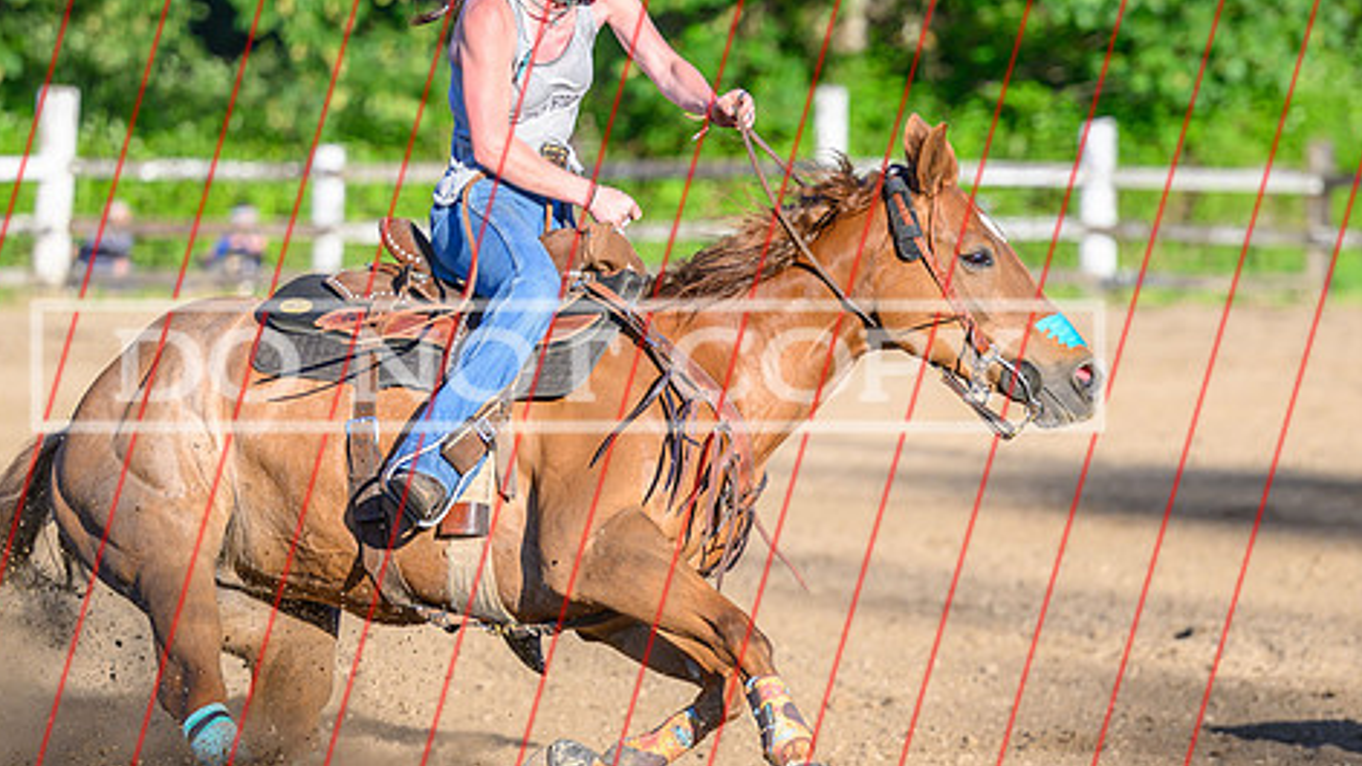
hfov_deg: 10.3
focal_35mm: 210
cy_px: 454
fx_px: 7585
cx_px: 631
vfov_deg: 5.8
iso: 250
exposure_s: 1/2500
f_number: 2.8
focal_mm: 115
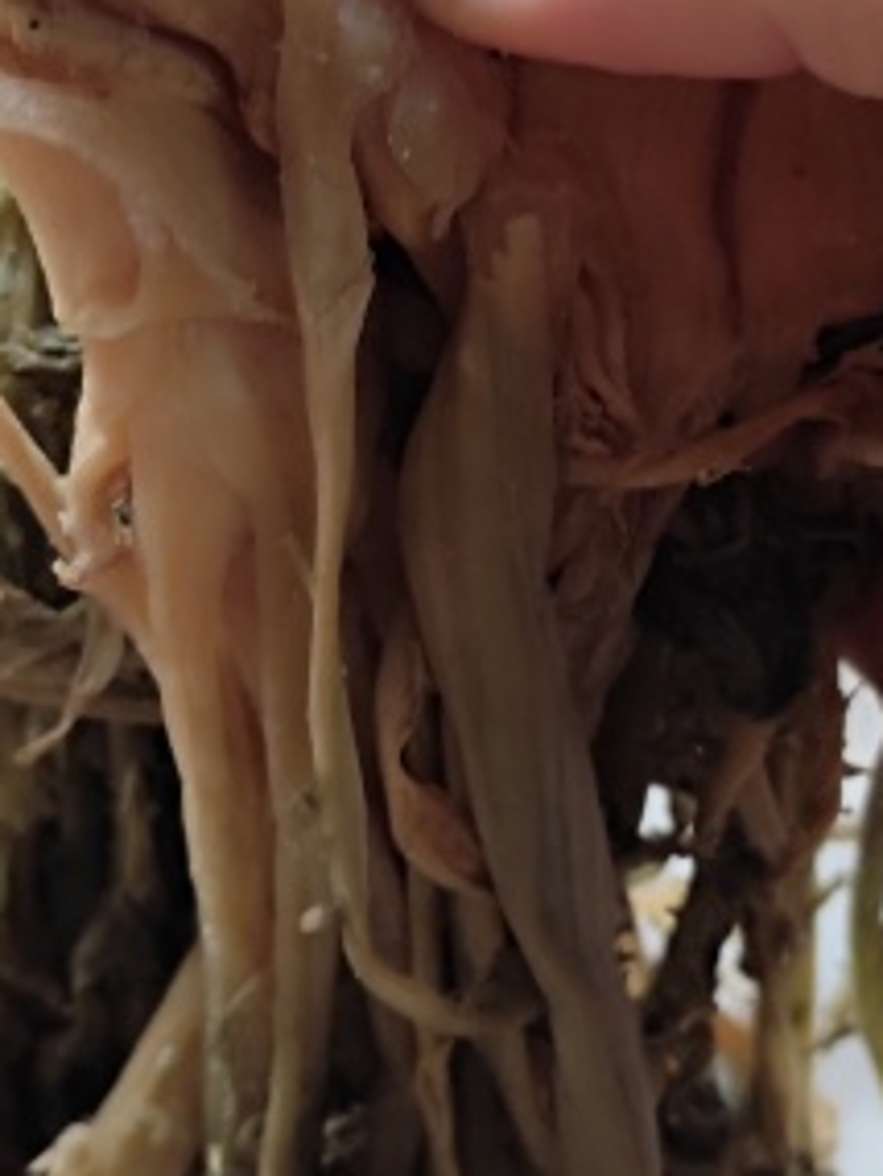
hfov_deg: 17.2
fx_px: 2923
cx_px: 388
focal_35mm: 86
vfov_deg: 22.7
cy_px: 439
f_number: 1.65
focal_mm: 6.19
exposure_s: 1/50
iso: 800
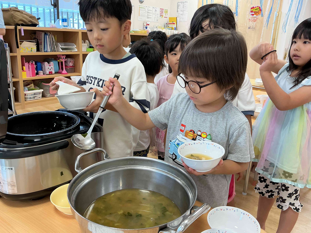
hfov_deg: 61.7
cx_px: 156
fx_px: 261
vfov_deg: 48.2
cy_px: 116
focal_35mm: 29
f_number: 1.8
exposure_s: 1/60
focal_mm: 3
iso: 50
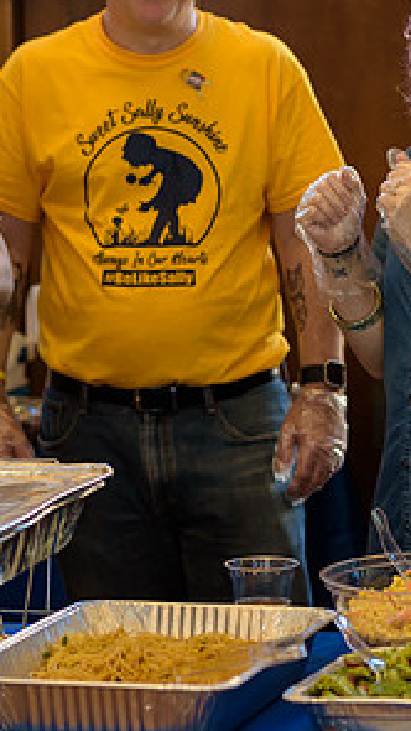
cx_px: 302
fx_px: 3390
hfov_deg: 6.9
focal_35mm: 175
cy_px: 304
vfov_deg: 12.3
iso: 800
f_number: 3.2
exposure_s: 1/160
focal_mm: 85
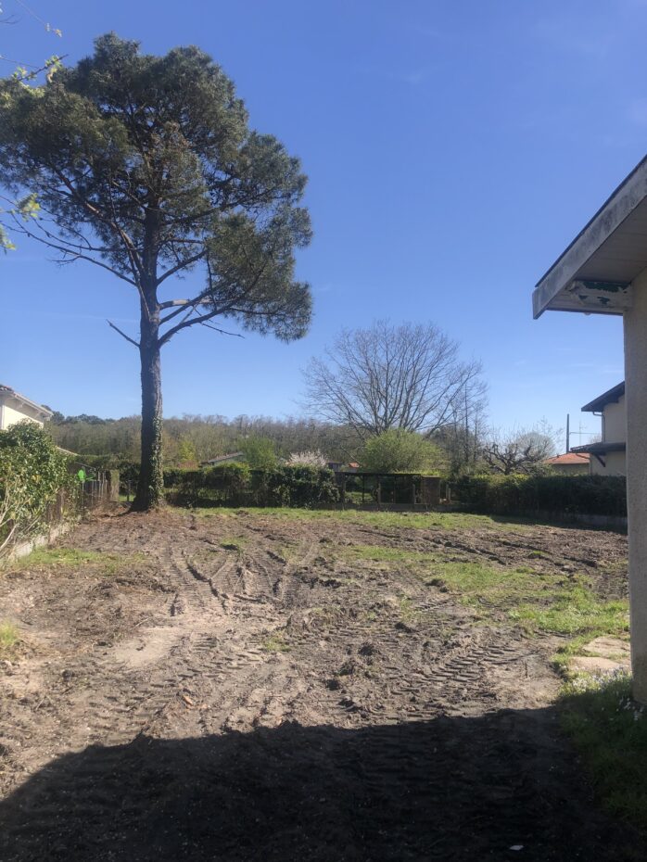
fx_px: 697
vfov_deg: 63.4
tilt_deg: +3.3
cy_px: 431
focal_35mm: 28
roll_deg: -1.3
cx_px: 324
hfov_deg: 49.8
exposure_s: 1/1453
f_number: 1.8
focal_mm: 3.99
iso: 20
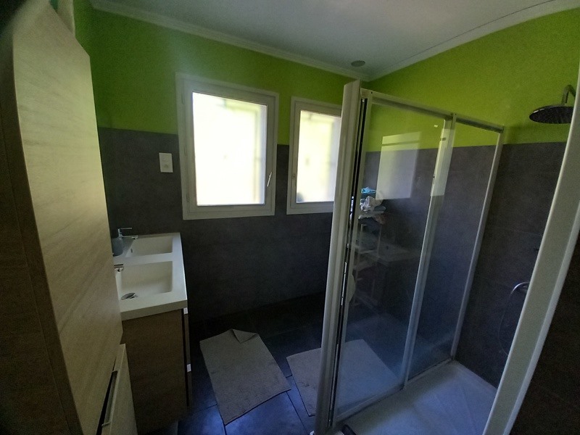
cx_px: 290
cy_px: 218
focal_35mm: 13
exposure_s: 1/33
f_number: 2.2
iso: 200
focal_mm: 1.13
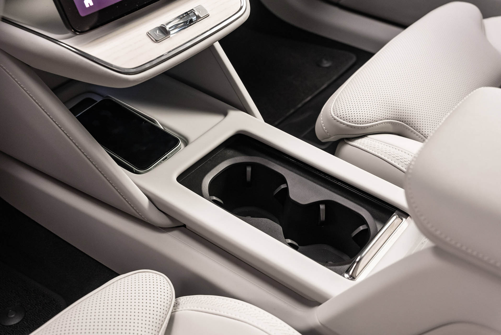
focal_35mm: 42
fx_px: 582
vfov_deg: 32.1
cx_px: 250
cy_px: 168
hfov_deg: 46.6
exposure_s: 1/40
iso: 3200
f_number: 6.3
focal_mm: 41.8
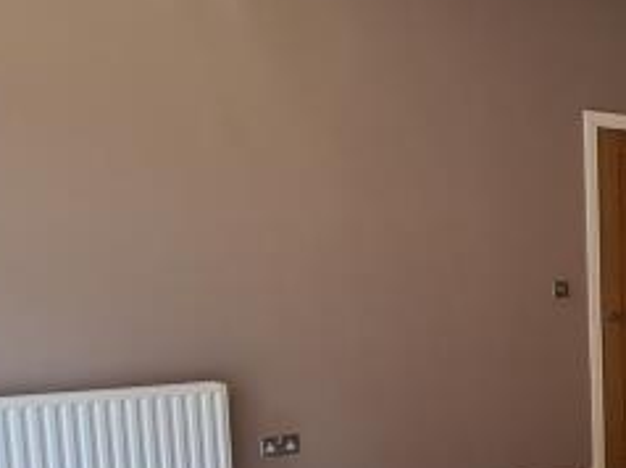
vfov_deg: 25.6
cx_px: 931
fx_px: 1012
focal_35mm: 56
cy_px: 379
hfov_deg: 25.8
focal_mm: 2.2
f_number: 2.2
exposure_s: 1/50
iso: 200
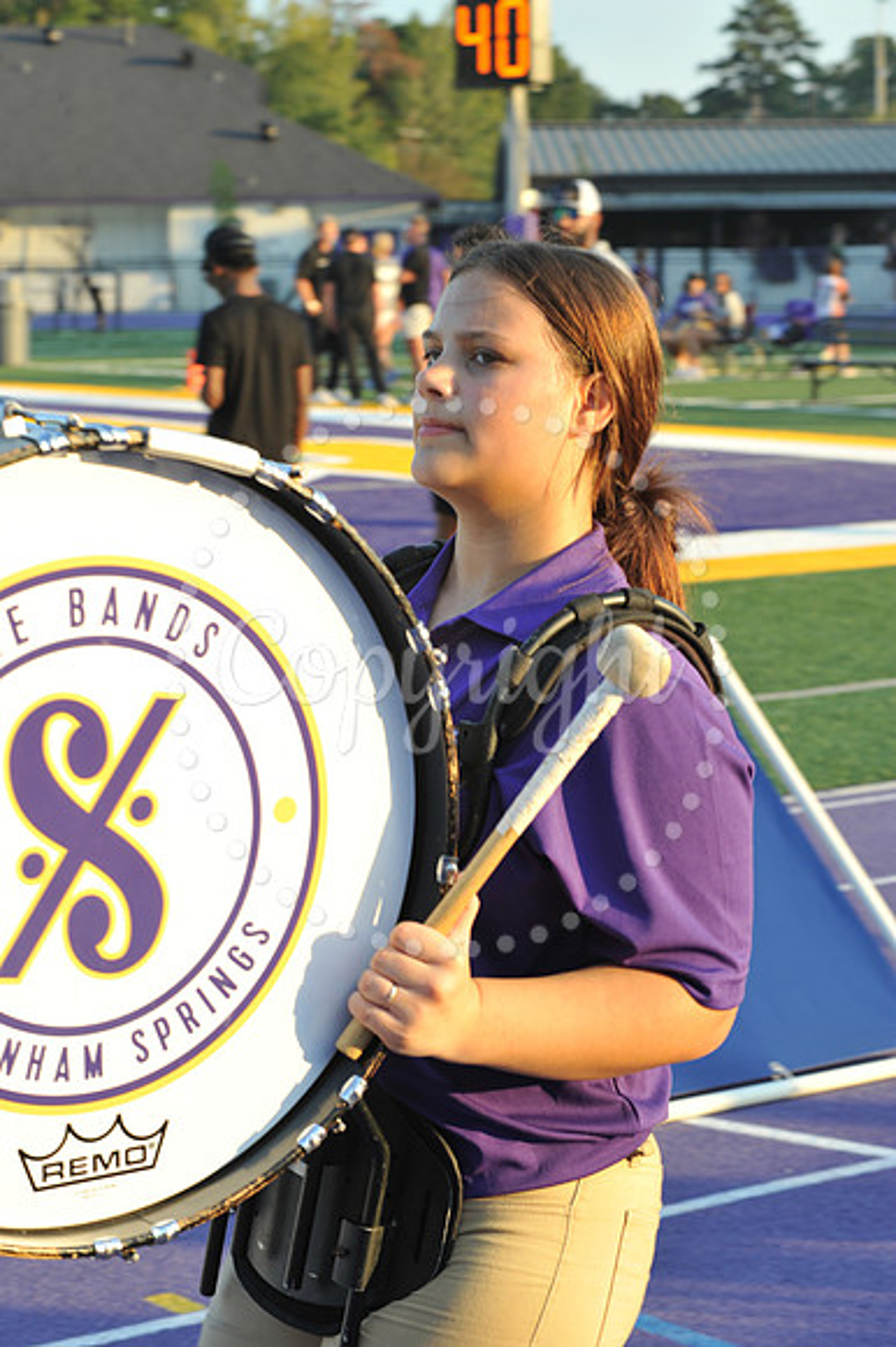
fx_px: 3214
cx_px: 448
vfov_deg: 23.7
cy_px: 674
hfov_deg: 15.9
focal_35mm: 86
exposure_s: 1/125
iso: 400
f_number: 10
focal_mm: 86
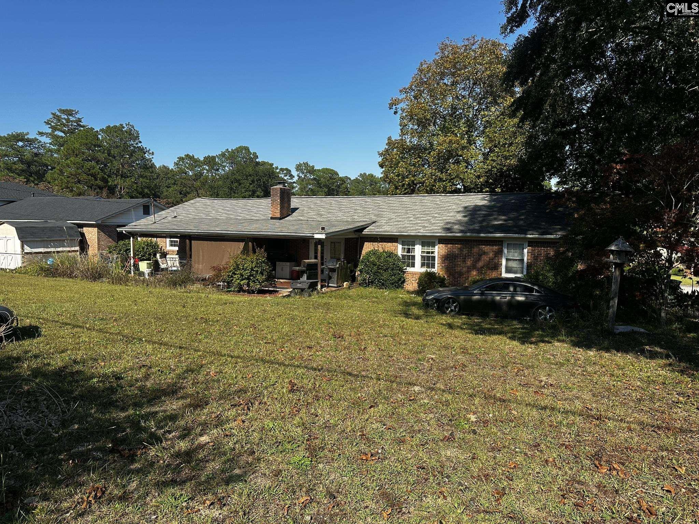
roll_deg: -0.6
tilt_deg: -4.8
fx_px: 485
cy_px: 262
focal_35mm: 24
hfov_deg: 71.6
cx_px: 350
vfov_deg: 56.8
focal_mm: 6.86
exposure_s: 1/3472
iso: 80
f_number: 1.78
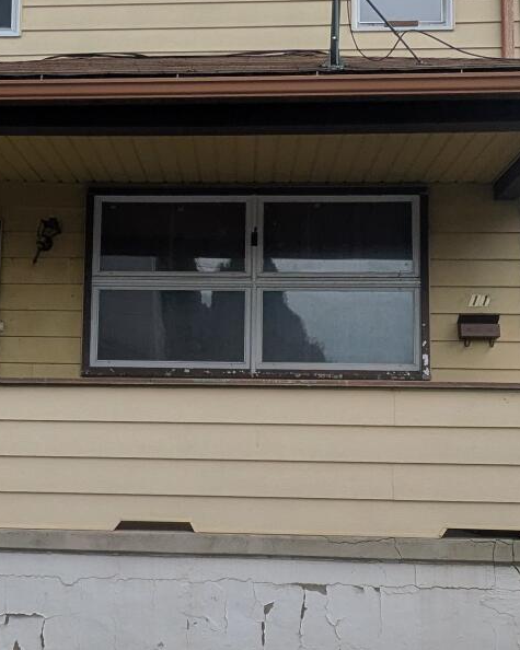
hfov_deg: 32.6
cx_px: 192
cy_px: 363
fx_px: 885
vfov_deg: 40.3
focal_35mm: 46
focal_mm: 1.83
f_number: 2.2
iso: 50
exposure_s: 1/972
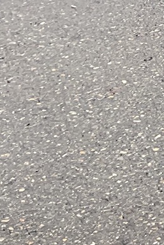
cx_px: 570
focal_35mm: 158
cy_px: -171
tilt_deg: -12.1
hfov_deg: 7.2
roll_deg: -2.0
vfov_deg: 12.1
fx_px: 1079
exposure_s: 1/370
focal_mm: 3
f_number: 1.8
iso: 16
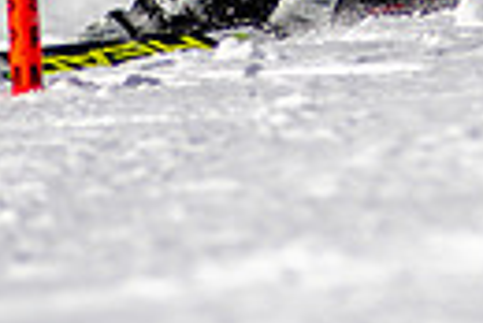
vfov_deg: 0.6
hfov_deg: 1.0
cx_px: 466
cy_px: -372
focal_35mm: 2145
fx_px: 28811
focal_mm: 300
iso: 100
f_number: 2.8
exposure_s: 1/8000
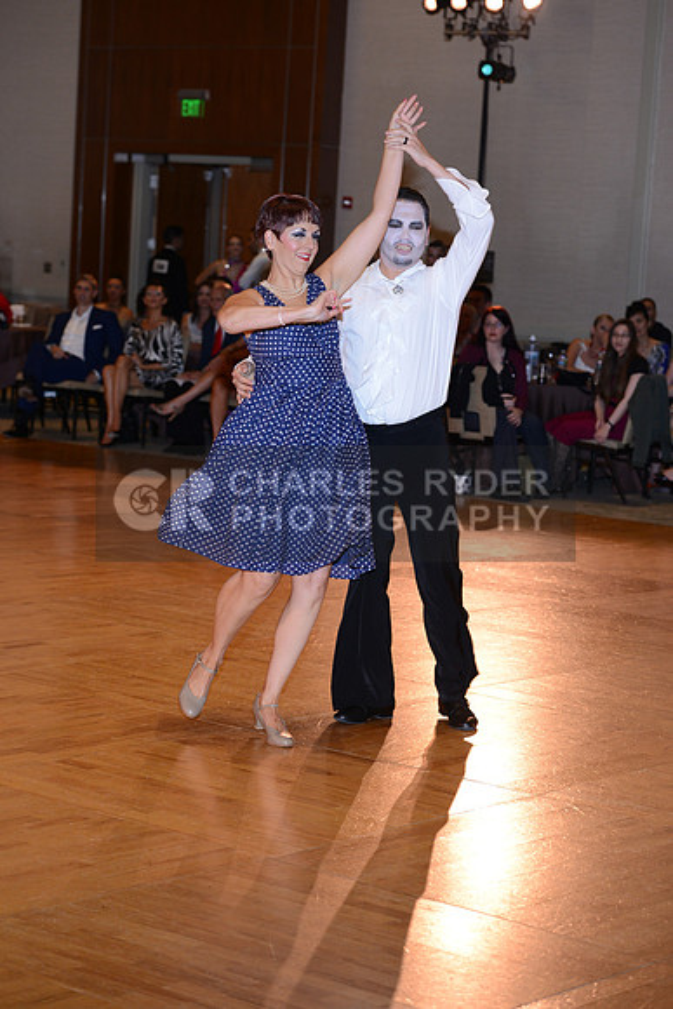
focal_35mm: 90
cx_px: 336
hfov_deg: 15.2
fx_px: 2522
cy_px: 504
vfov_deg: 22.6
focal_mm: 90
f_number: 4.5
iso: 1000
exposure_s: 1/250
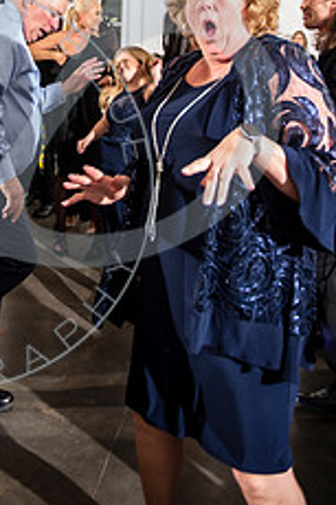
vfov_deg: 38.1
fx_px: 659
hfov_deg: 27.8
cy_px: 20
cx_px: 48
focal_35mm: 47
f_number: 2.8
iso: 1000
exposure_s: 1/125
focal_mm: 24
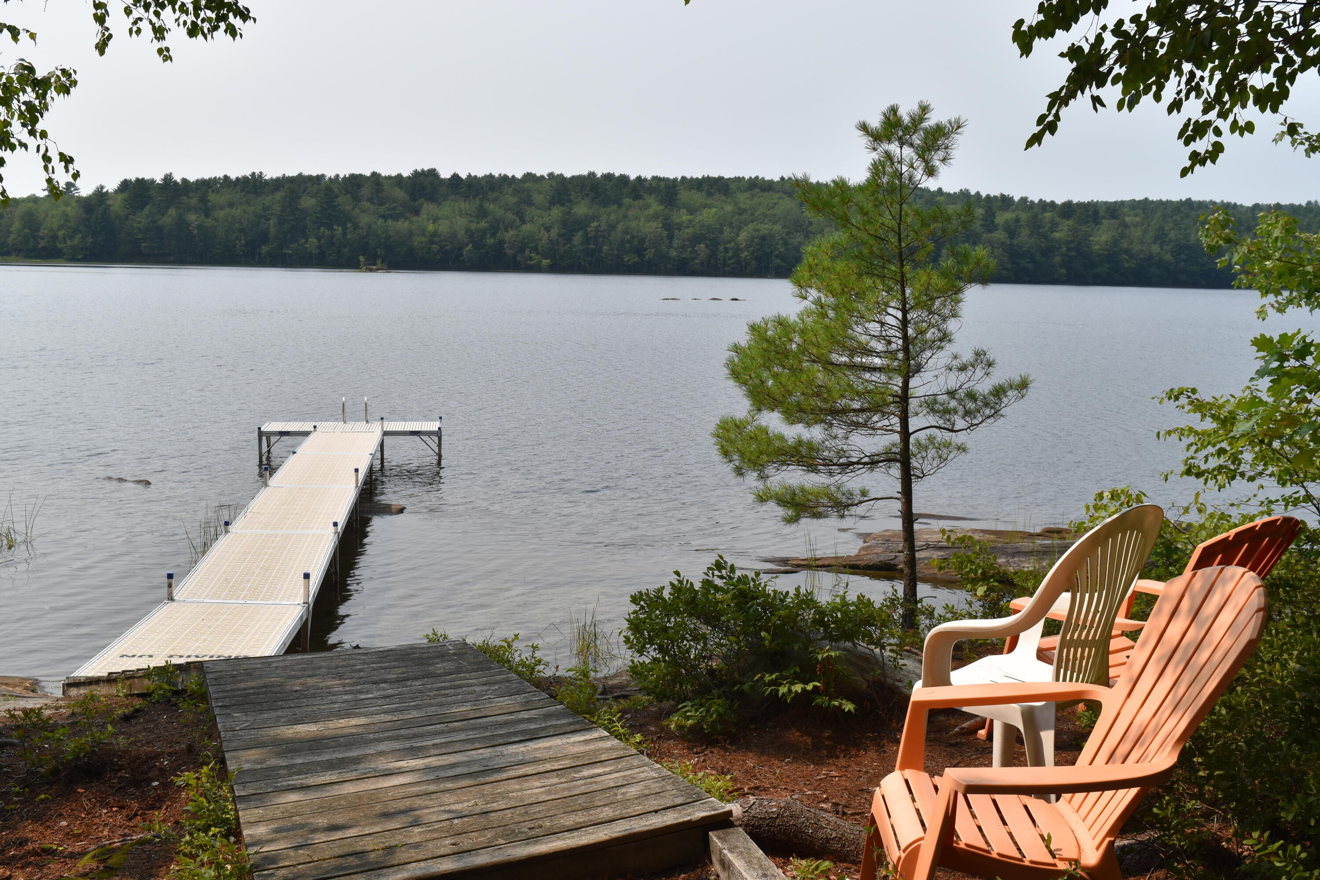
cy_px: 440
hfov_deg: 49.6
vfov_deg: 34.2
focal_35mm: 39
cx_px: 660
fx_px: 1430
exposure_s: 1/400
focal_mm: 26
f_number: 10
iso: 200
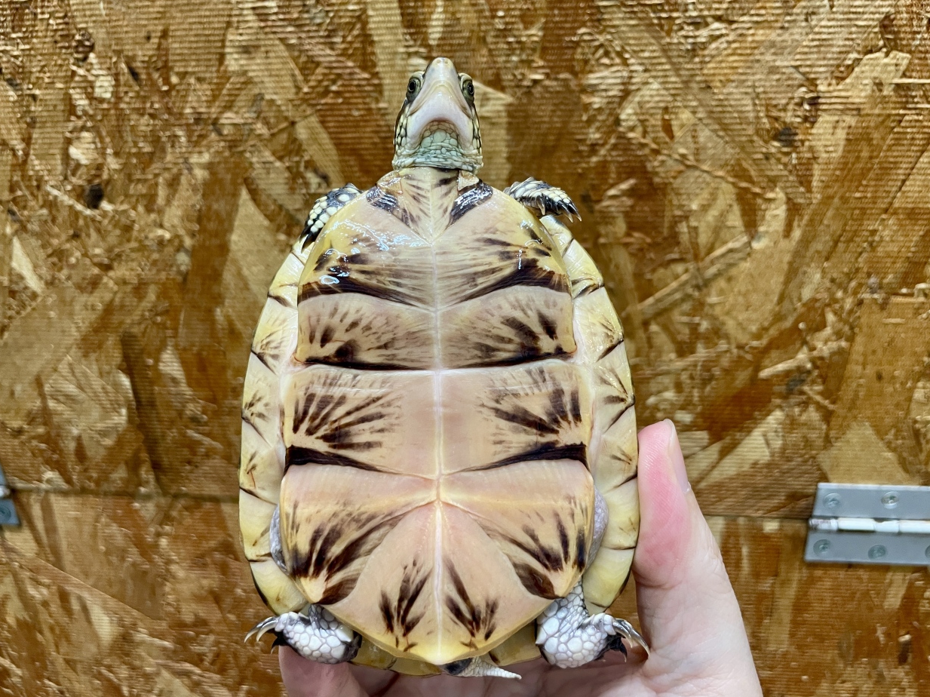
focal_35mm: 27
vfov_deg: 51.3
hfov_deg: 65.3
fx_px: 725
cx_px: 460
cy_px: 350
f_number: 1.6
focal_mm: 4.2
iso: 160
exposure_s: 1/60
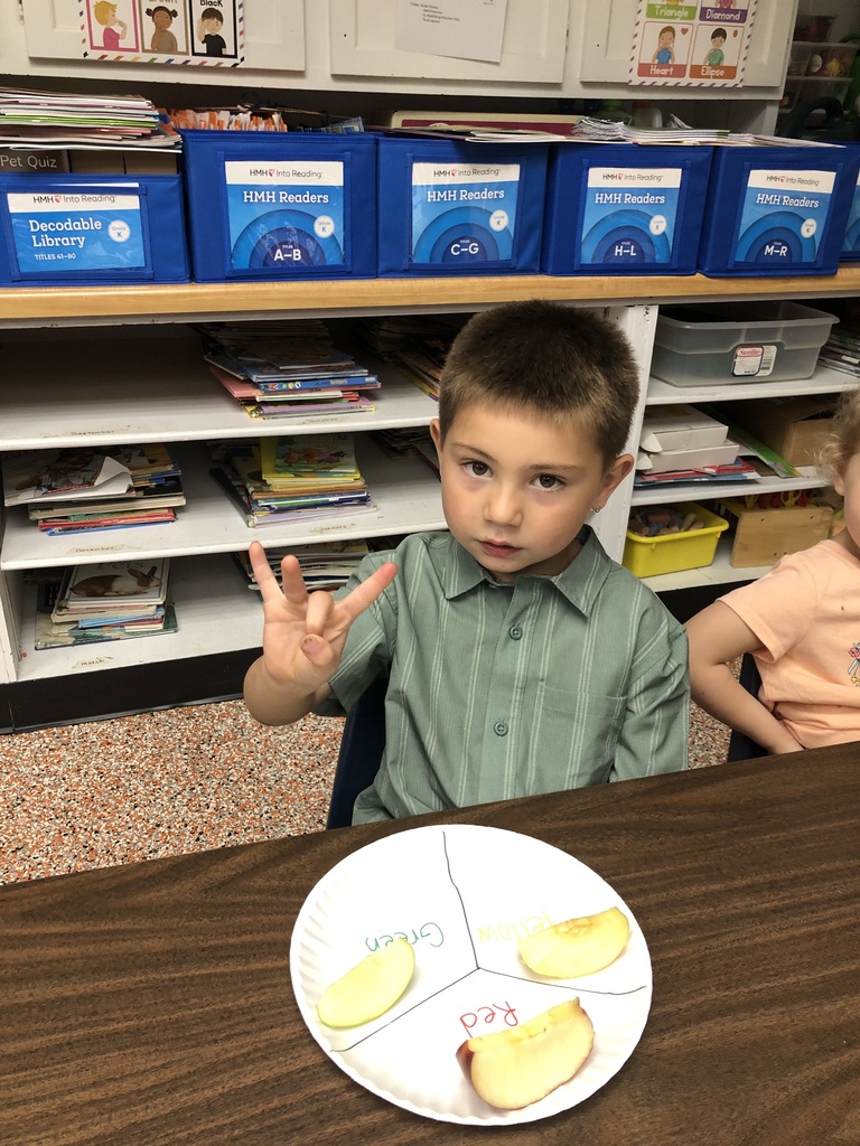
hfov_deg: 49.7
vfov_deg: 63.4
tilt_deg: -25.1
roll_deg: -1.5
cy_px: 573
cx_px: 430
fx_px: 928
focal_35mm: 28
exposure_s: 1/30
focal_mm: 3.99
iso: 40
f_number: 1.8
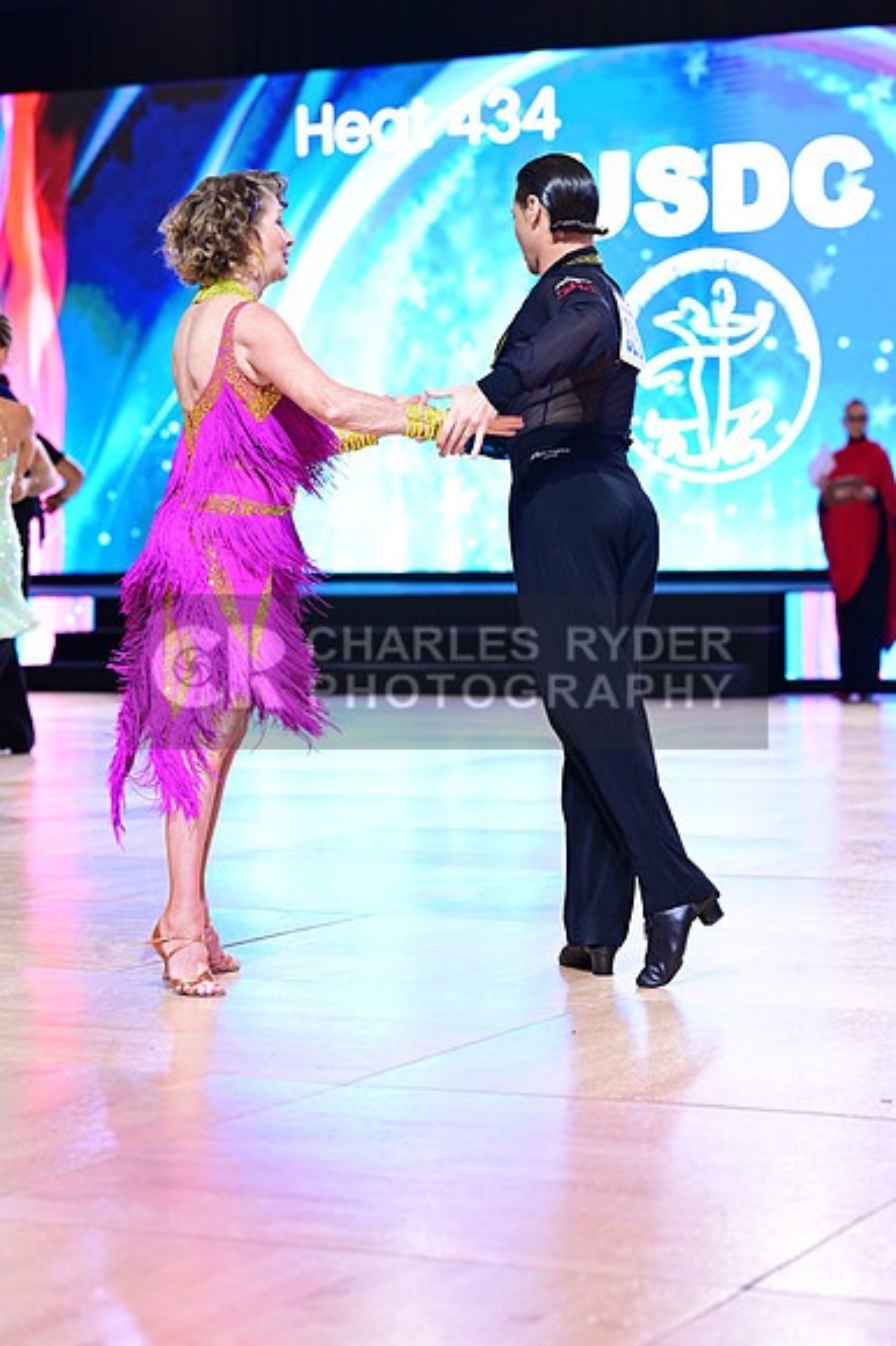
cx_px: 448
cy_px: 673
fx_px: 3326
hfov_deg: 15.3
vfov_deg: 22.9
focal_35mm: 89
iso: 1600
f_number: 3.5
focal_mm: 89
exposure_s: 1/250
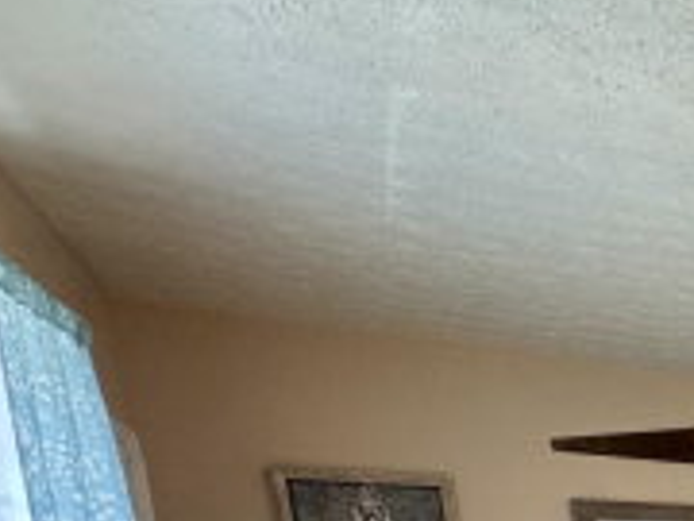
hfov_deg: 22.0
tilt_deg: -11.6
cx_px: 1255
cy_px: 810
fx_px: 1043
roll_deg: -1.2
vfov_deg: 22.3
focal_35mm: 52
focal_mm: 2.22
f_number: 2.2
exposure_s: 1/120
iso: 200
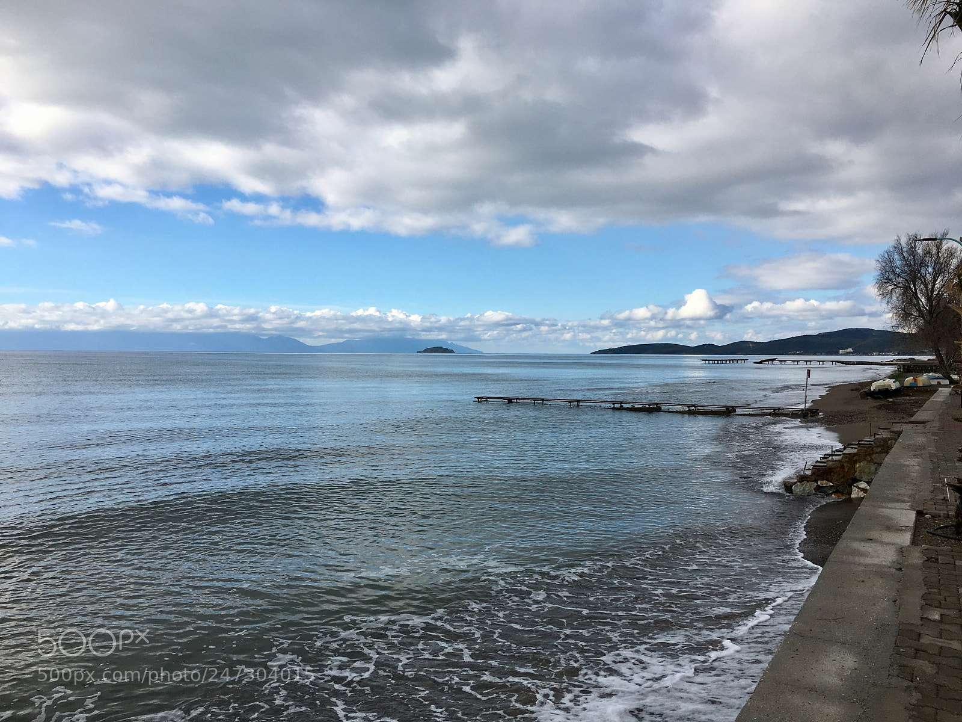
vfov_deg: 48.2
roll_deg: -0.5
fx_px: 806
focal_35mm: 29
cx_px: 481
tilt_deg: +0.5
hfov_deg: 61.7
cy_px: 361
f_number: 2.2
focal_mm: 4.15
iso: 25
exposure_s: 1/1748
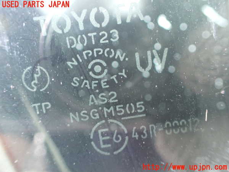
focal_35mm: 30
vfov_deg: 46.8
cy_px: 86
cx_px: 114
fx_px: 198
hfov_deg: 60.0
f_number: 2.3
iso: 800
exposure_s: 1/50
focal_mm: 5.4
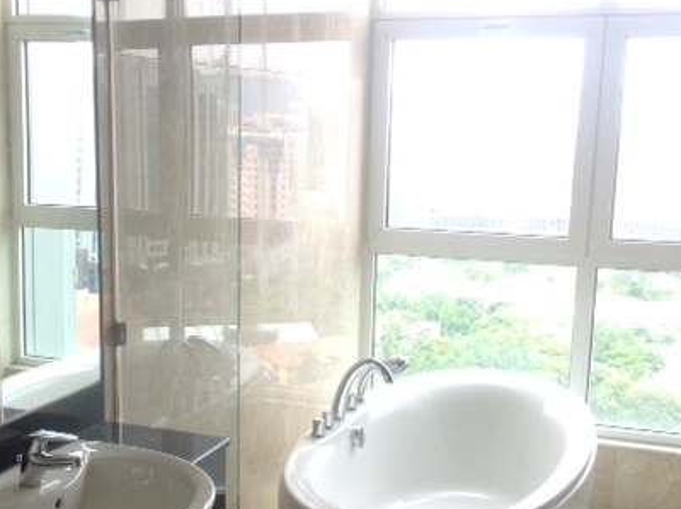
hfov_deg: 34.3
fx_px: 1100
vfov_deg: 25.9
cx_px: 284
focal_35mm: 56
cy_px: 327
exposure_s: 1/120
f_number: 2.4
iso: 100
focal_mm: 4.28
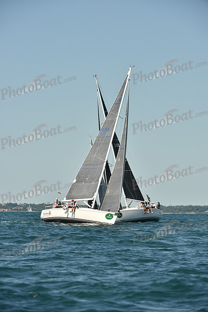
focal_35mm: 200
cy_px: 156
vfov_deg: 10.3
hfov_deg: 6.9
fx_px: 1732
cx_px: 104
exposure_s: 1/1250
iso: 250
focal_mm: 200
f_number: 7.1
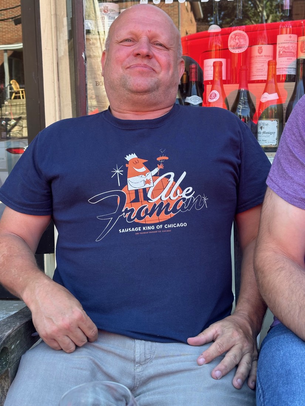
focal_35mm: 48
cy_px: 203
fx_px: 564
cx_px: 152
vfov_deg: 39.7
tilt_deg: -8.7
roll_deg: +1.1
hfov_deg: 30.3
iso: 50
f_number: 1.78
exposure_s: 1/165
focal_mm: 6.86
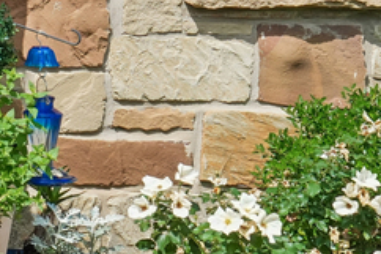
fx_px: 2337
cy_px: -177
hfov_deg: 7.9
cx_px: -814
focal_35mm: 221
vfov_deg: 6.1
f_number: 8
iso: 200
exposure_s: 1/350
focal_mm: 33
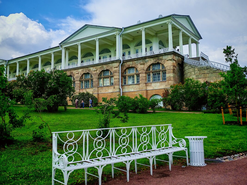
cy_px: 92
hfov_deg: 54.0
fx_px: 243
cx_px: 124
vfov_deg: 41.8
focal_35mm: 34
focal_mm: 5.52
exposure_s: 1/2500
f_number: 1.95
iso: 50
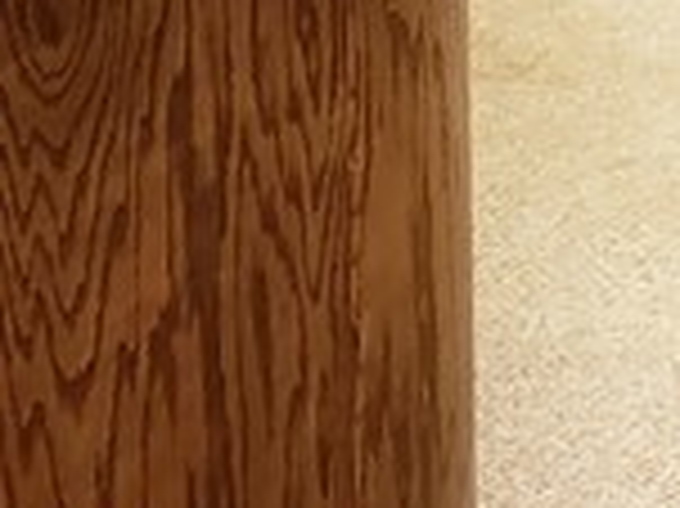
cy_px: -436
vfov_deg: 8.1
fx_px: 3455
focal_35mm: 176
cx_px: 1162
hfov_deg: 10.6
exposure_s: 1/30
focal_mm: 4.3
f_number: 1.5
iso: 250
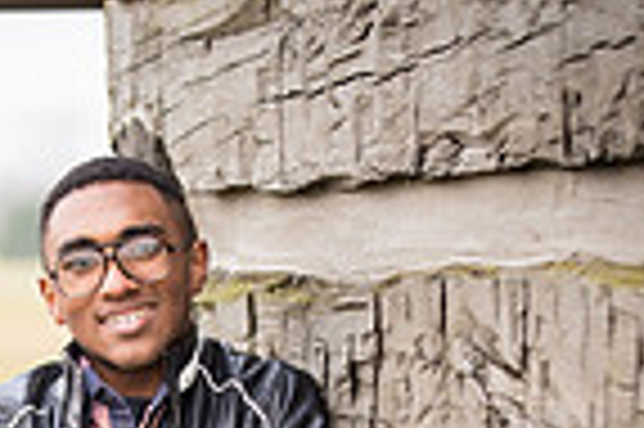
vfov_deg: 4.5
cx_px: 135
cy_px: 870
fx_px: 5343
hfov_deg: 6.9
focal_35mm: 299
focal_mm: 95
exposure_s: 1/50
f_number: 2.8
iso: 200
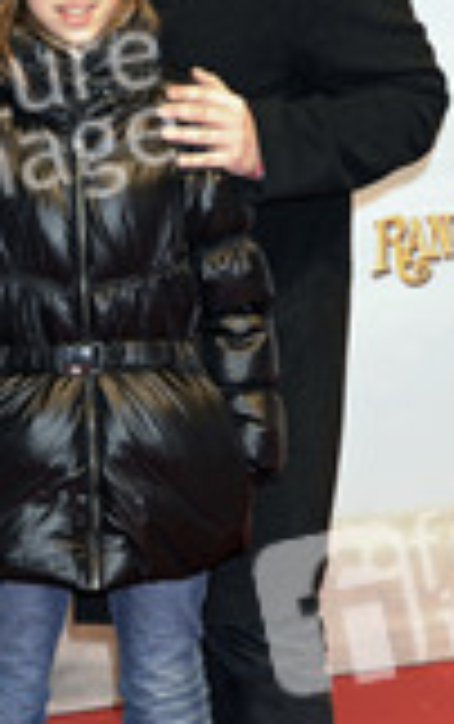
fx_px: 3238
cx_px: 76
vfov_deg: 12.8
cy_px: 364
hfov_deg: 8.0
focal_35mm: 164
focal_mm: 65
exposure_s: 1/250
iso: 1600
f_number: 5.6
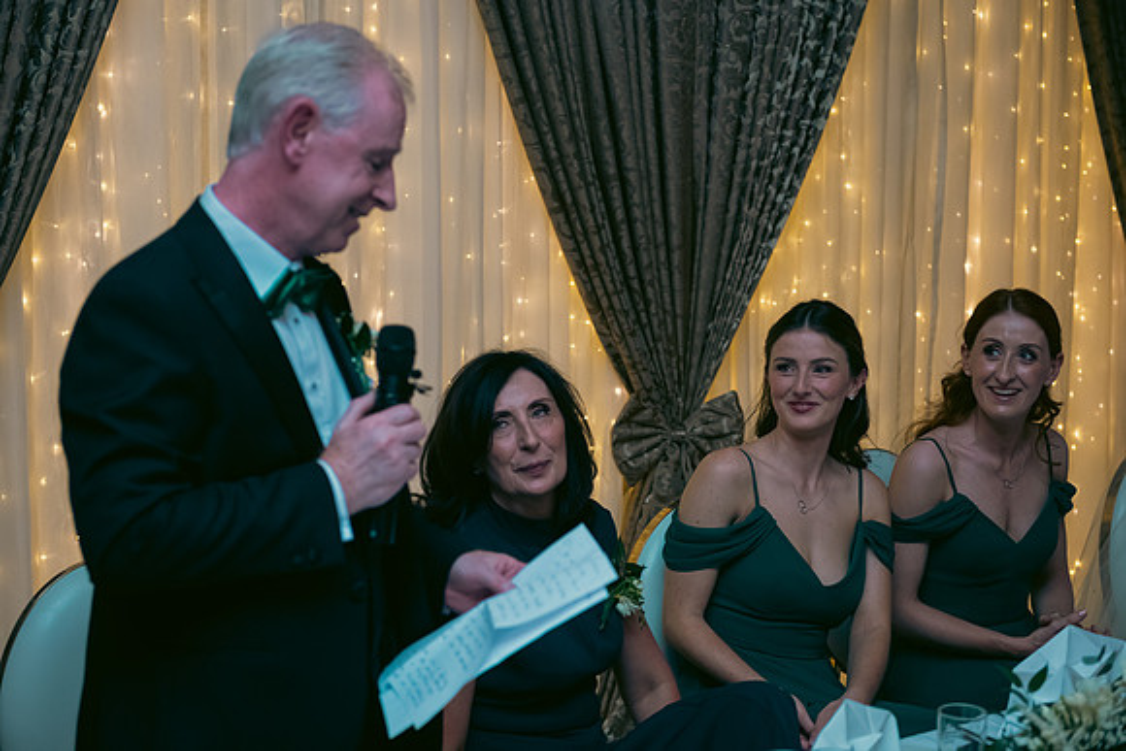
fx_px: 1940
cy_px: 376
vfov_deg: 21.9
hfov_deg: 32.4
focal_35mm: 62
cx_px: 563
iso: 800
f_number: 3.5
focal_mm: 62
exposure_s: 1/160
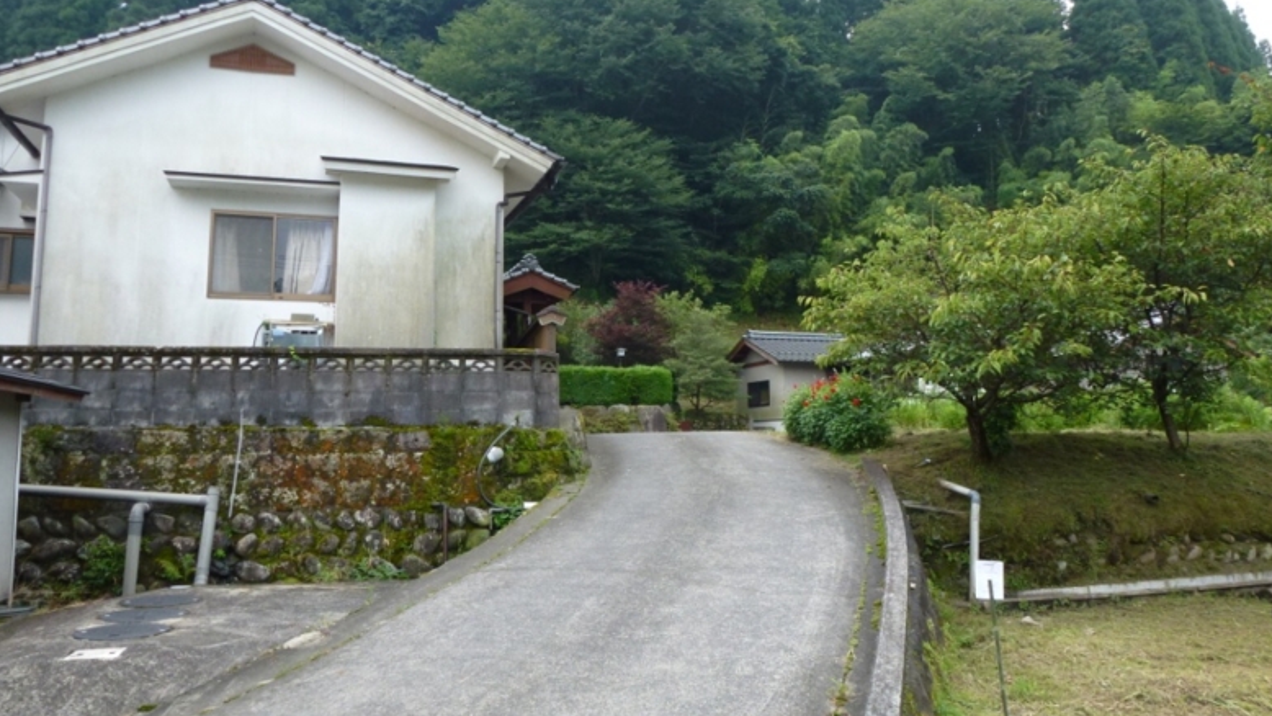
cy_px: 307
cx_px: 625
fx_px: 945
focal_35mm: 28
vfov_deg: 41.4
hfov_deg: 67.9
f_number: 3.3
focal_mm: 4.3
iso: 125
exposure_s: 1/60
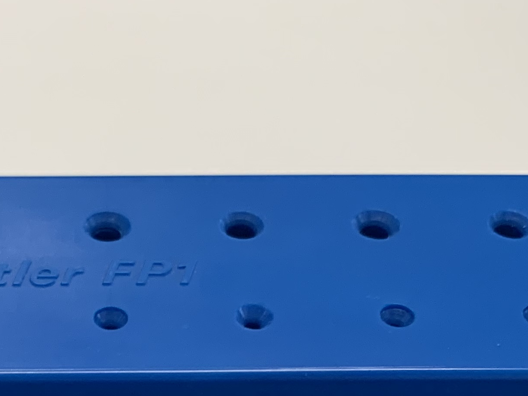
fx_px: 1312
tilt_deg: -52.3
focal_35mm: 86
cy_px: 603
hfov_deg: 22.2
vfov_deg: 15.7
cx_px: 58
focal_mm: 4.25
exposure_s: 1/61
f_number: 1.8
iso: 80
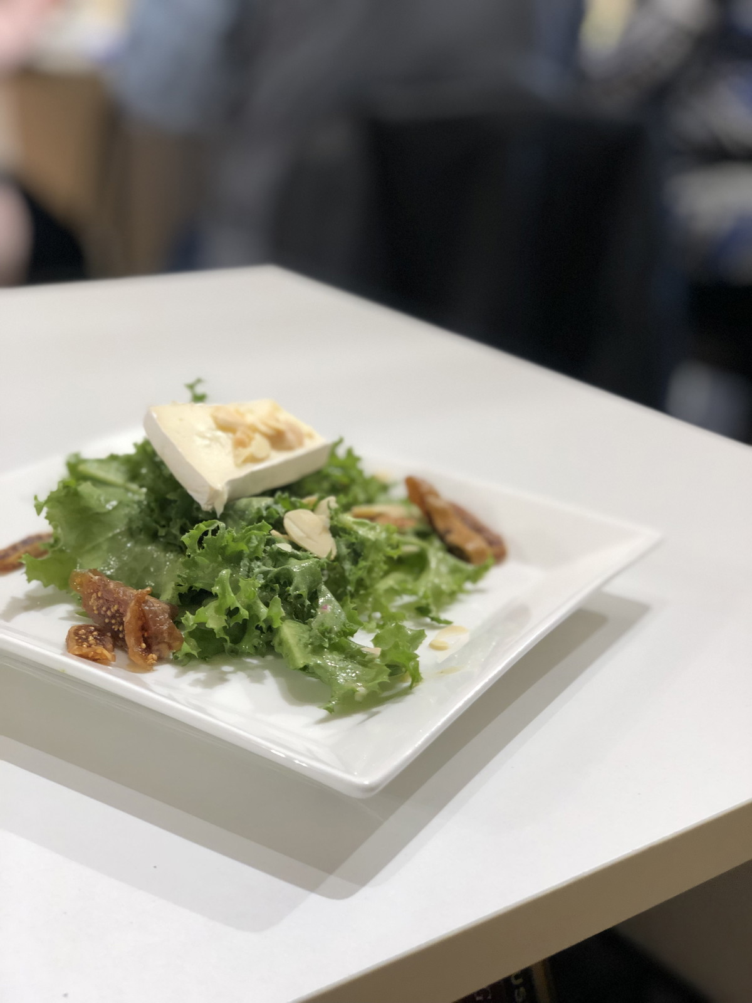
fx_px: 1506
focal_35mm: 52
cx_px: 376
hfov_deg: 28.0
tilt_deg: -21.6
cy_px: 502
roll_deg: -5.9
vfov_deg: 36.8
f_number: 2.4
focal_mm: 6
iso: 80
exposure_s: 1/60
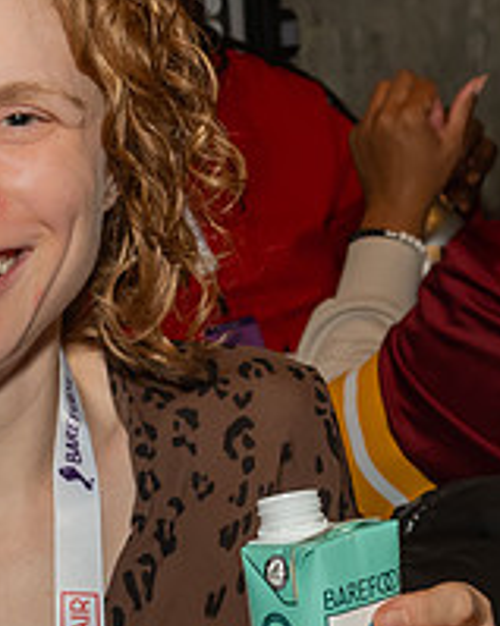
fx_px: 2795
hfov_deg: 10.2
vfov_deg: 12.7
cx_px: 70
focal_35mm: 151
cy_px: 499
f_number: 7.1
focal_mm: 30
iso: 800
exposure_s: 1/250
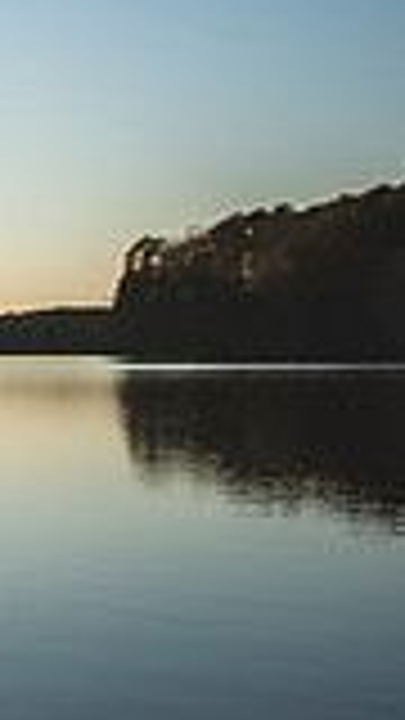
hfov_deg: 9.7
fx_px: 1756
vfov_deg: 23.1
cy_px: 308
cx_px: -847
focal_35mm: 92
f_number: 2.8
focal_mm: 24
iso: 100
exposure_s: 1/1250
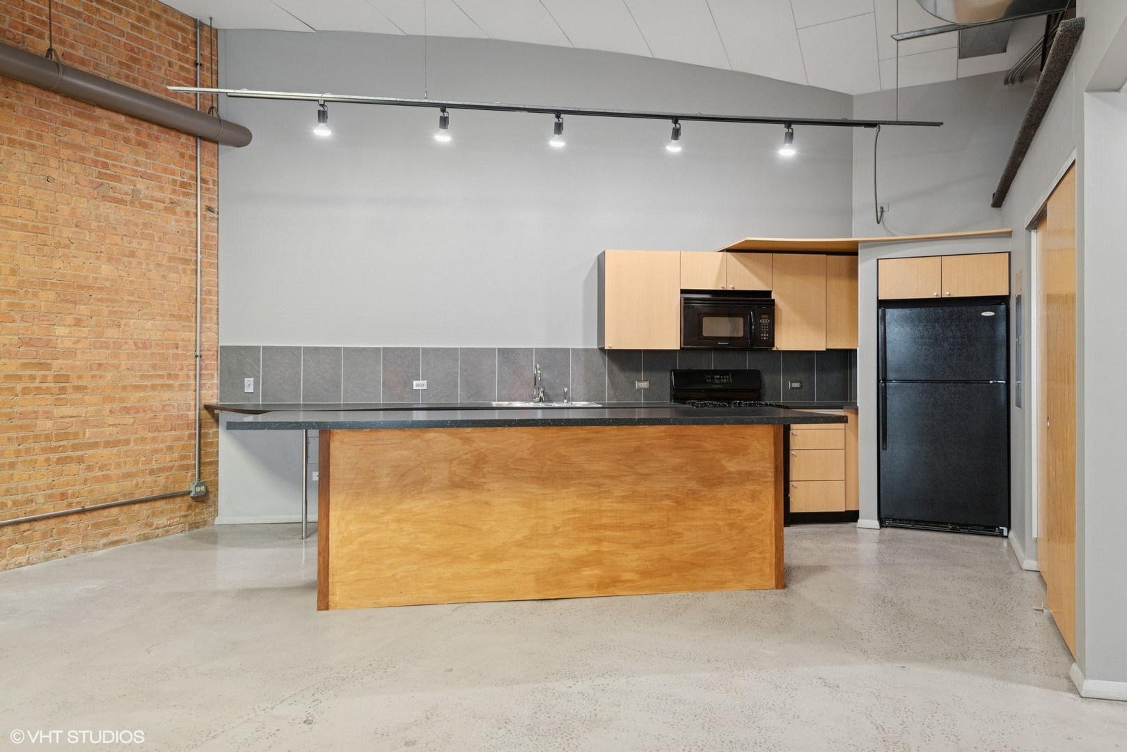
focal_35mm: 24
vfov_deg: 53.2
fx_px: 751
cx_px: 564
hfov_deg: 73.7
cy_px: 376
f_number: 8
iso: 400
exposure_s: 1/15
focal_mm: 24
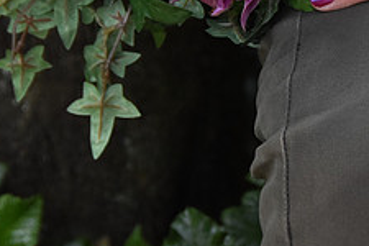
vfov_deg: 4.4
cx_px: 320
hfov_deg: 6.6
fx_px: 3177
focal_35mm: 310
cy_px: -29
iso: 1600
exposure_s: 1/1000
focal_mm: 80
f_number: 5
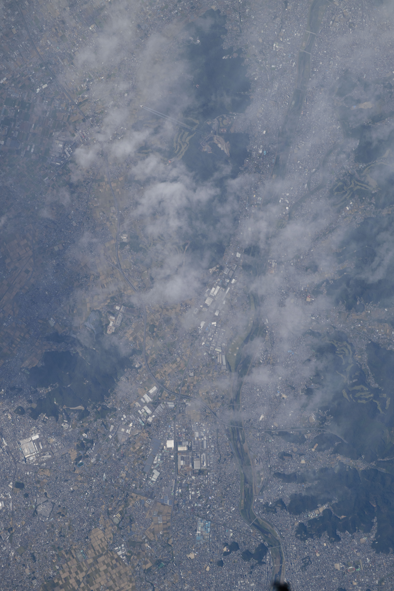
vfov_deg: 1.8
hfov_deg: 1.2
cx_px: 197
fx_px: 18385
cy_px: 296
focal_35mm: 1120
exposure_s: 1/1600
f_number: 10
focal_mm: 1120
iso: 500
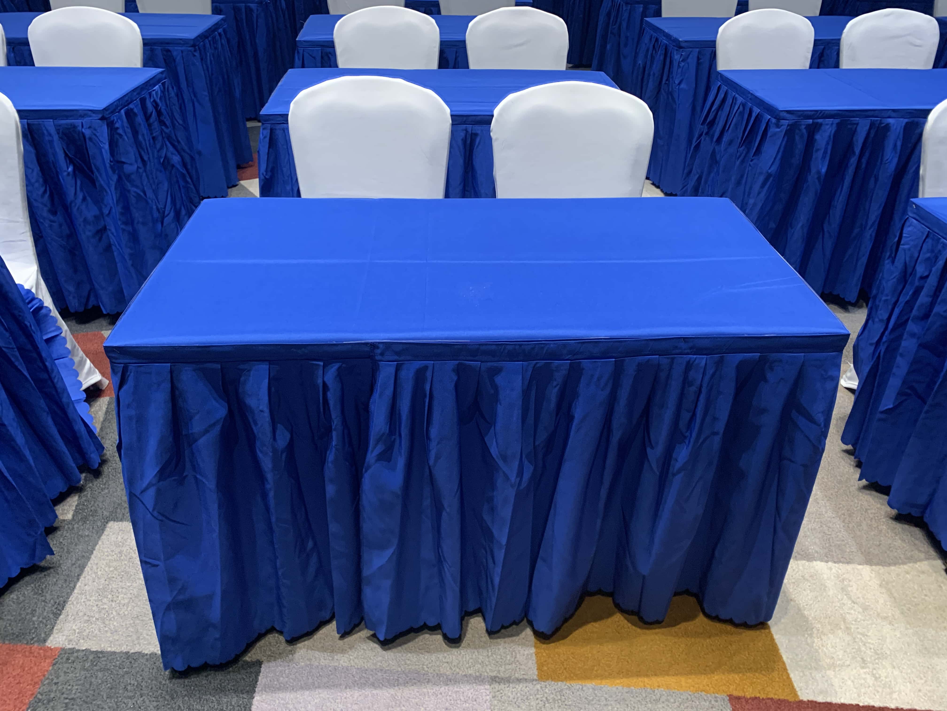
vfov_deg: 53.1
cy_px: 356
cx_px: 474
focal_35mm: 26
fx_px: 711
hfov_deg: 67.3
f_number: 1.8
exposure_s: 1/50
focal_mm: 4.25
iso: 250
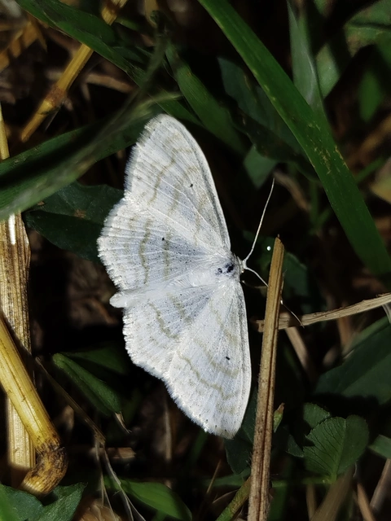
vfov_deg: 32.2
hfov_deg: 24.4
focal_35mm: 60
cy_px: 260
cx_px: 196
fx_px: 904
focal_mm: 5.31
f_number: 1.7
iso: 50
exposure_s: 1/50
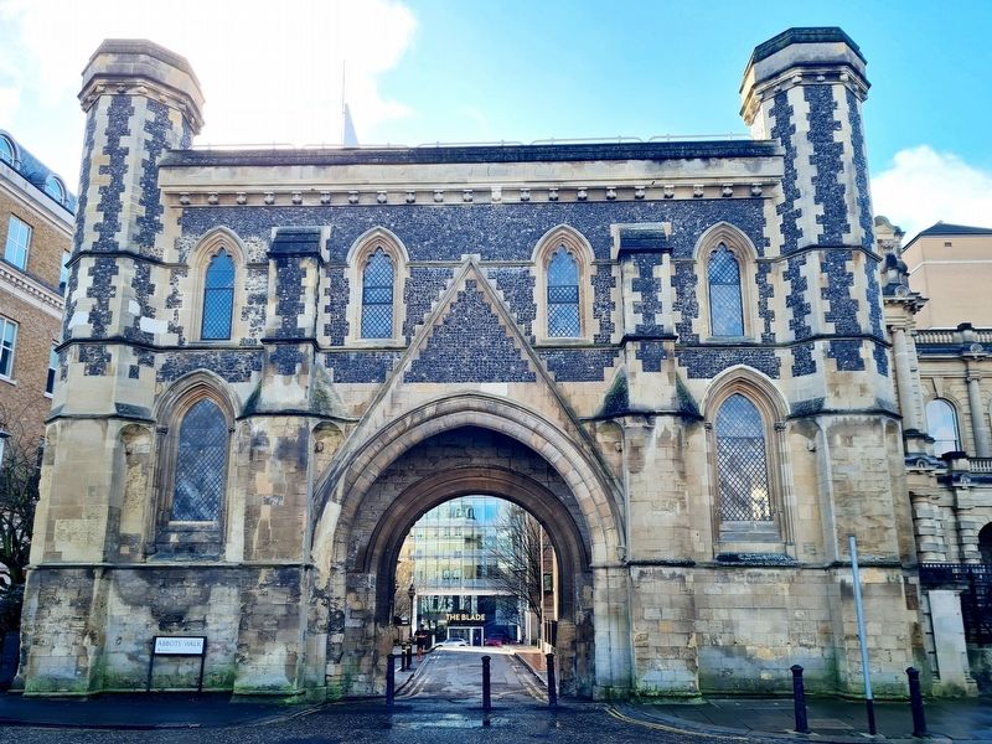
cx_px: 496
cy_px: 372
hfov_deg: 67.3
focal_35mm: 26
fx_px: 745
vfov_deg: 53.1
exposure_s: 1/667
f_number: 1.8
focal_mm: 5.4
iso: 50
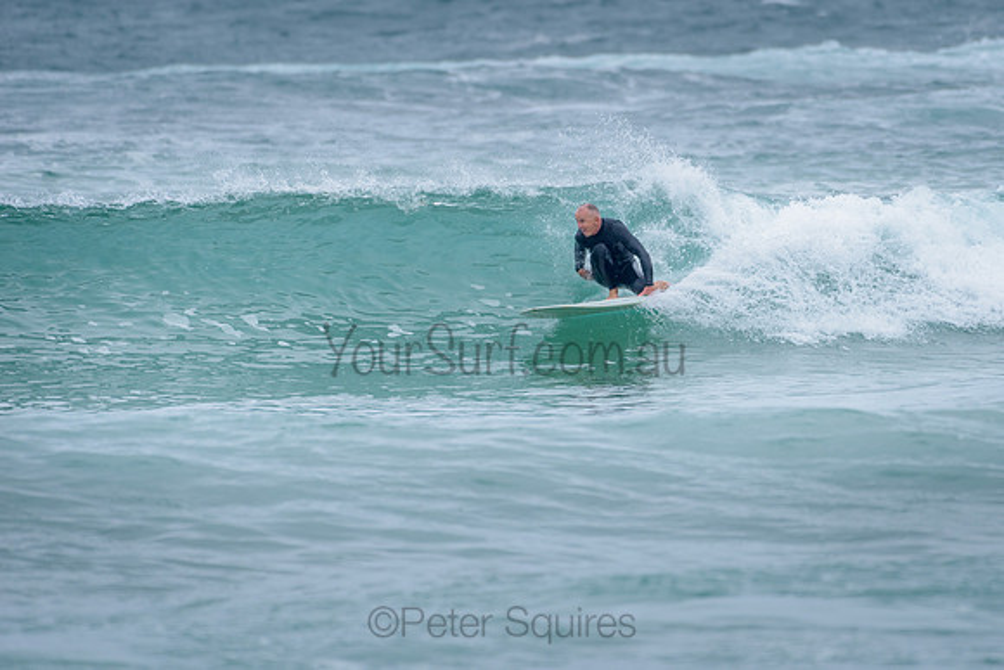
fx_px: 17105
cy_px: 278
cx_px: 615
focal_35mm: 613
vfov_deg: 2.2
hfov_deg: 3.4
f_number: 5.6
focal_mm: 500
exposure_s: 1/800
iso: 360
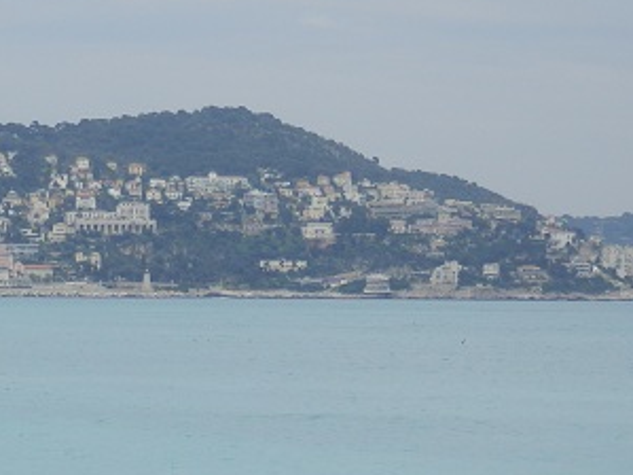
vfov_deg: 6.9
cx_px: 133
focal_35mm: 214
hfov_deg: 9.2
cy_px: 604
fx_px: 3912
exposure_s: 1/320
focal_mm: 14.4
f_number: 4.6
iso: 80
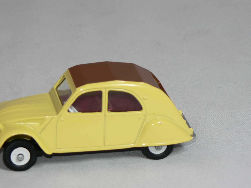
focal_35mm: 172
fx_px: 1247
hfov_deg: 11.5
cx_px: 91
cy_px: 105
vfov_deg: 8.6
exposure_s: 1/60
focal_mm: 21.6
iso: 80
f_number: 3.2
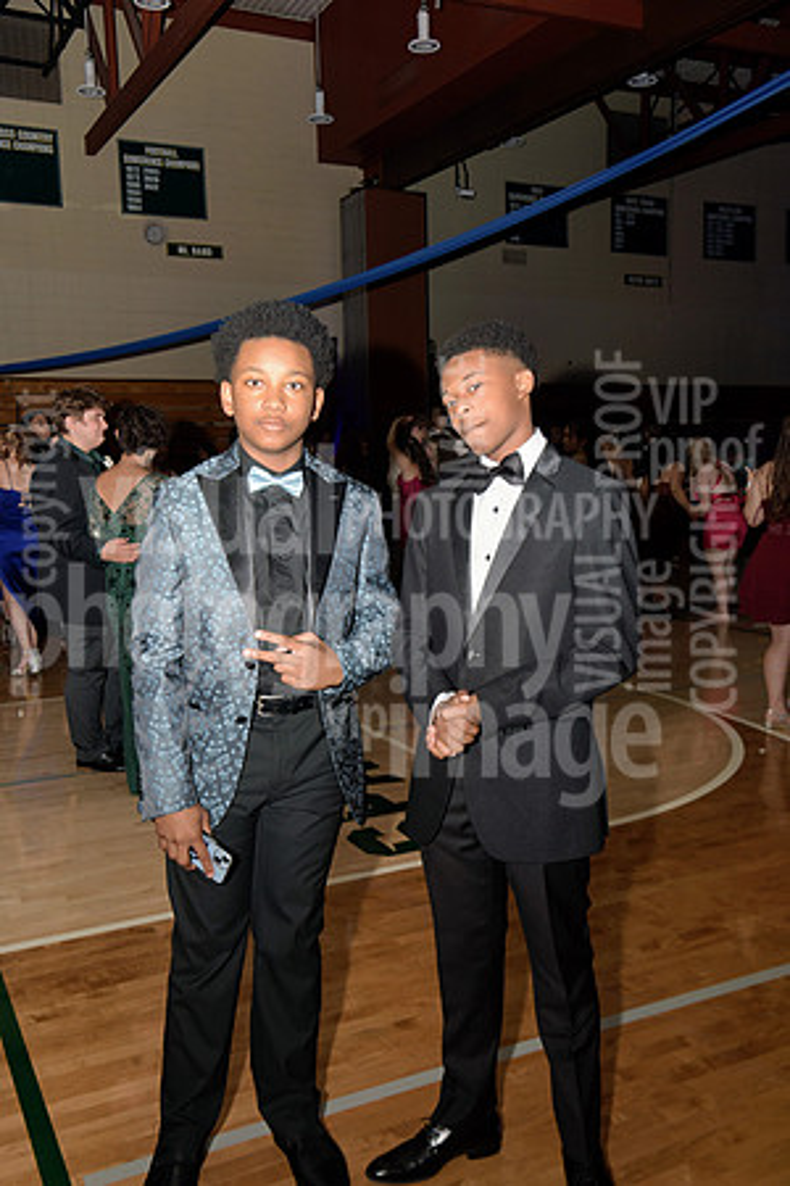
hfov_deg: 37.9
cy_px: 593
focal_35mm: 35
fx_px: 1152
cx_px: 395
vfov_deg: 54.4
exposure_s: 1/125
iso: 1000
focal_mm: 35
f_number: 8
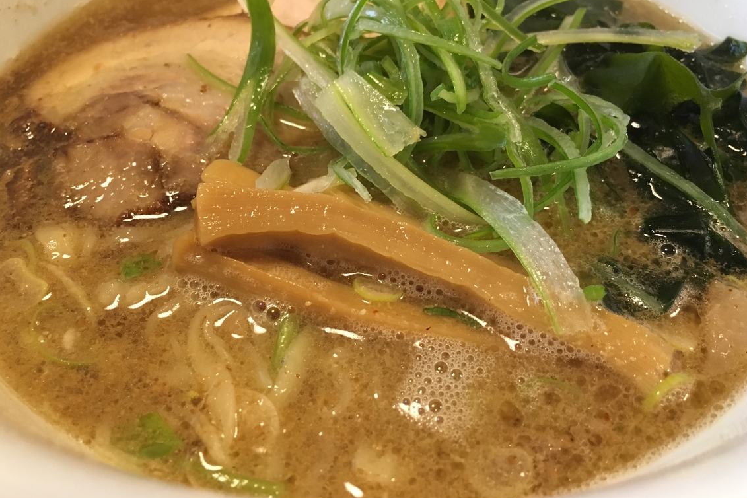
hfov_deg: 58.7
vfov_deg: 41.0
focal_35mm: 32
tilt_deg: -44.8
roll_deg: -0.6
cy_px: 211
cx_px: 374
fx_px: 664
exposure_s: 1/30
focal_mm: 4.15
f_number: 2.2
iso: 160
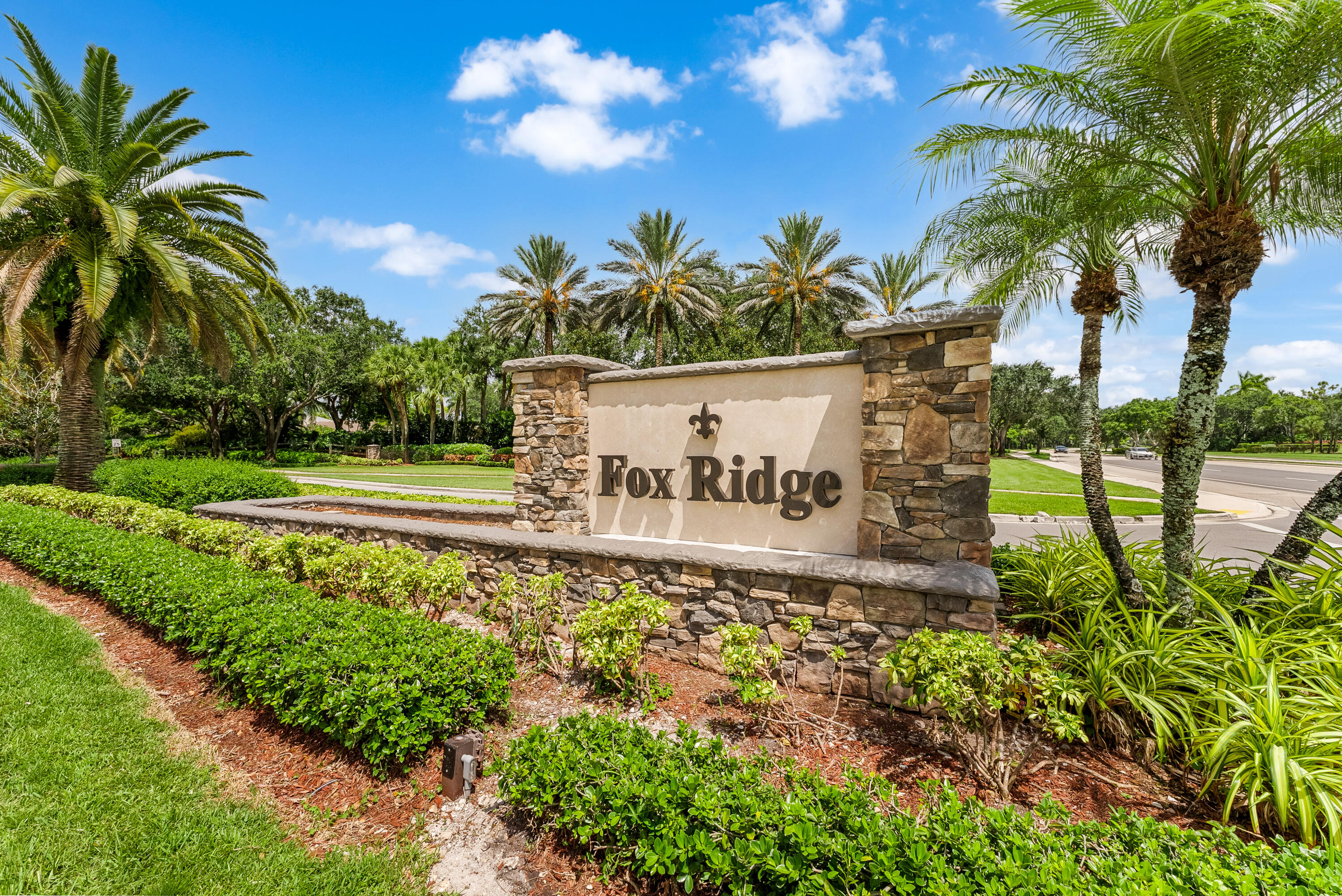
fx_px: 522
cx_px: 671
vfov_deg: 81.3
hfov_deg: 104.2
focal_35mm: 14
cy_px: 448
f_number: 6.3
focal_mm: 14
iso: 640
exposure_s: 1/1600
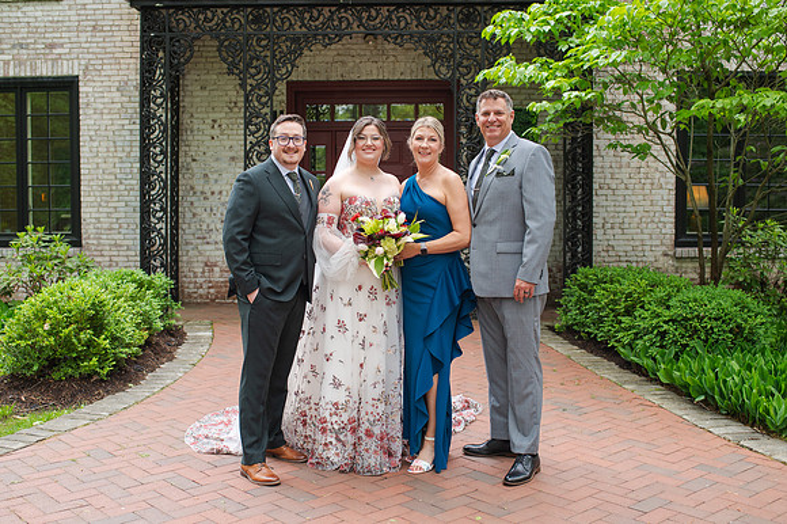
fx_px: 913
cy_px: 263
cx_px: 386
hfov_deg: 46.6
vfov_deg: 32.0
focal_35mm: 42
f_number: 3.2
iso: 140
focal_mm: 35
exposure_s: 1/320
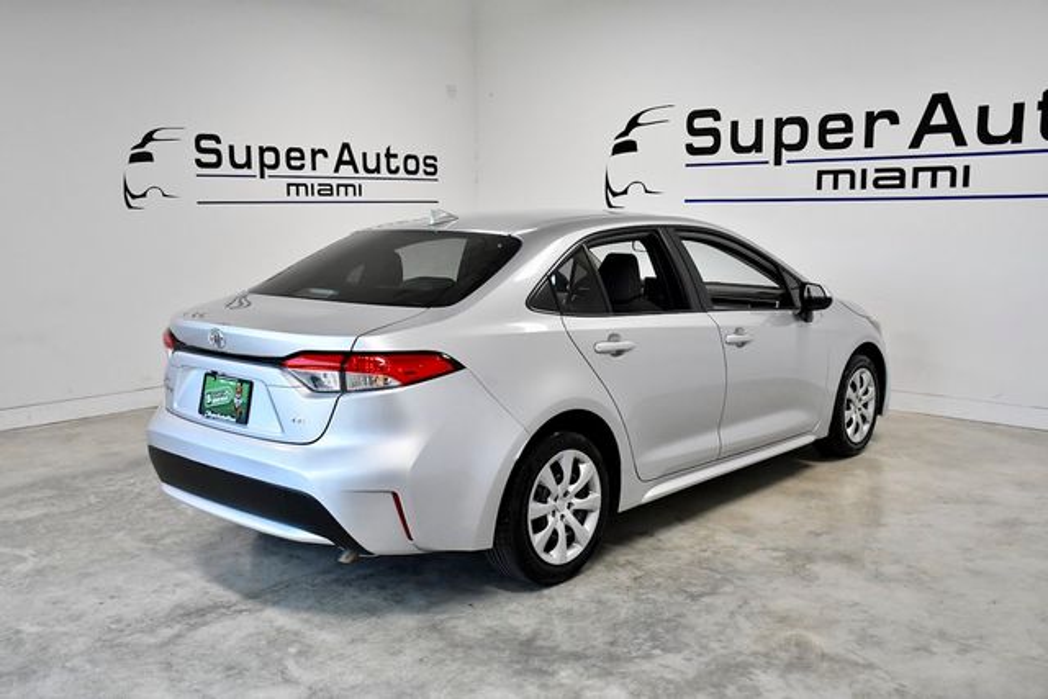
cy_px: 350
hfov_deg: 55.8
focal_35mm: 34
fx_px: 990
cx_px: 524
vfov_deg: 38.9
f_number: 5.6
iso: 2500
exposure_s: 1/800
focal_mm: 23
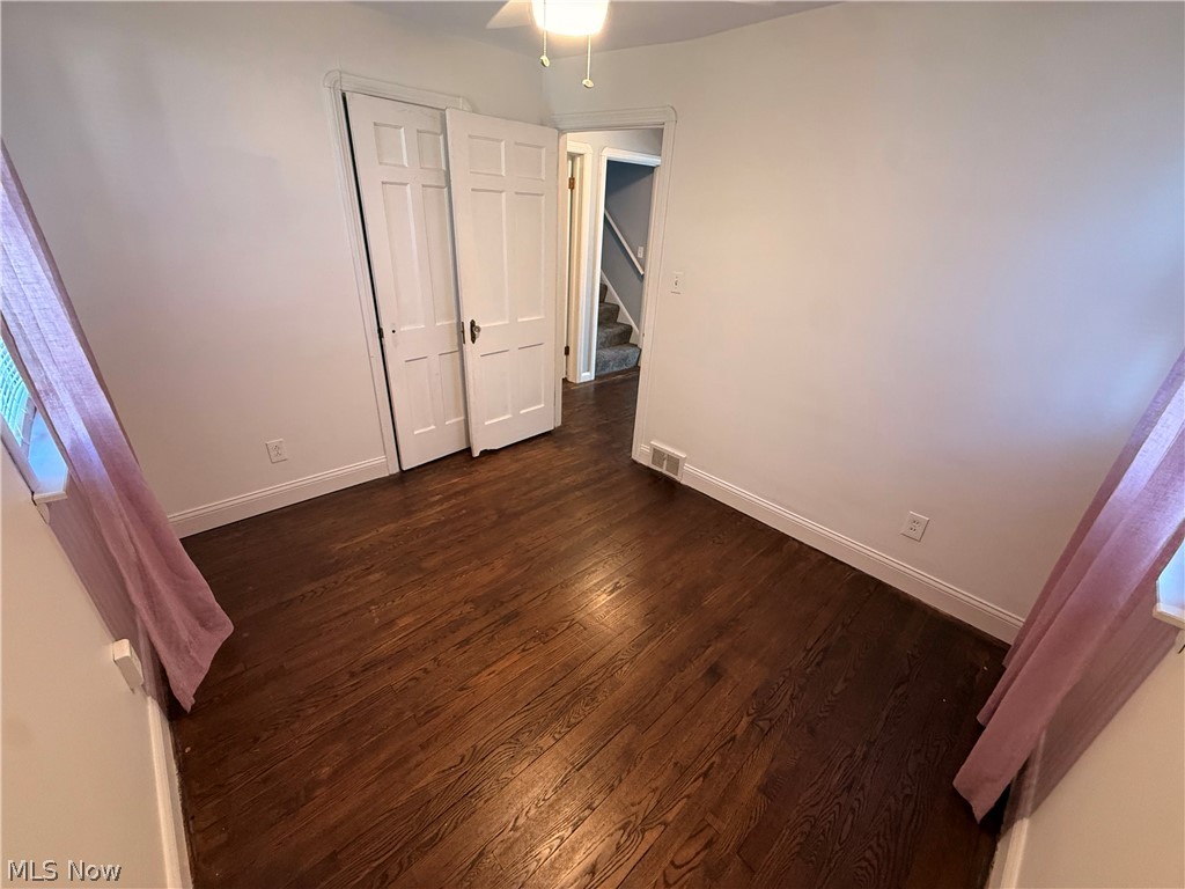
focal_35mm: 14
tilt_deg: -26.1
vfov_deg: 85.7
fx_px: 479
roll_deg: -2.7
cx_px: 592
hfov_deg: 102.1
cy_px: 444
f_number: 2.2
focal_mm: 2.22
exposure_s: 1/60
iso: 400
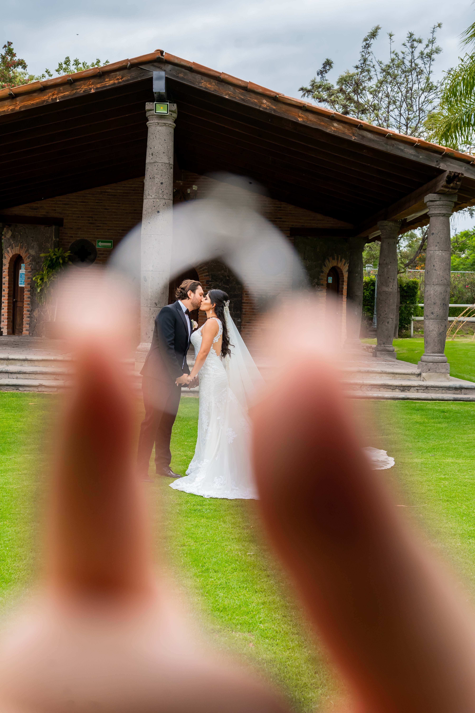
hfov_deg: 27.0
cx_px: 238
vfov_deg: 39.6
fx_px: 990
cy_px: 356
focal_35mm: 50
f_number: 6.3
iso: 1250
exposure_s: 1/320
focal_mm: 50
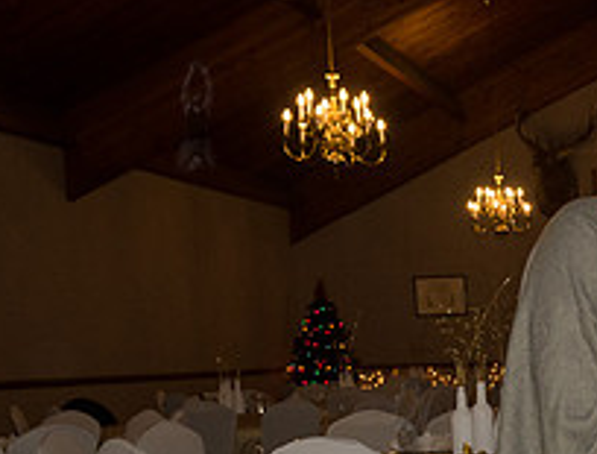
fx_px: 1594
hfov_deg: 19.1
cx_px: 838
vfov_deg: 15.8
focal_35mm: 92
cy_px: 483
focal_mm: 24
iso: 1000
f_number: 4
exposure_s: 1/320
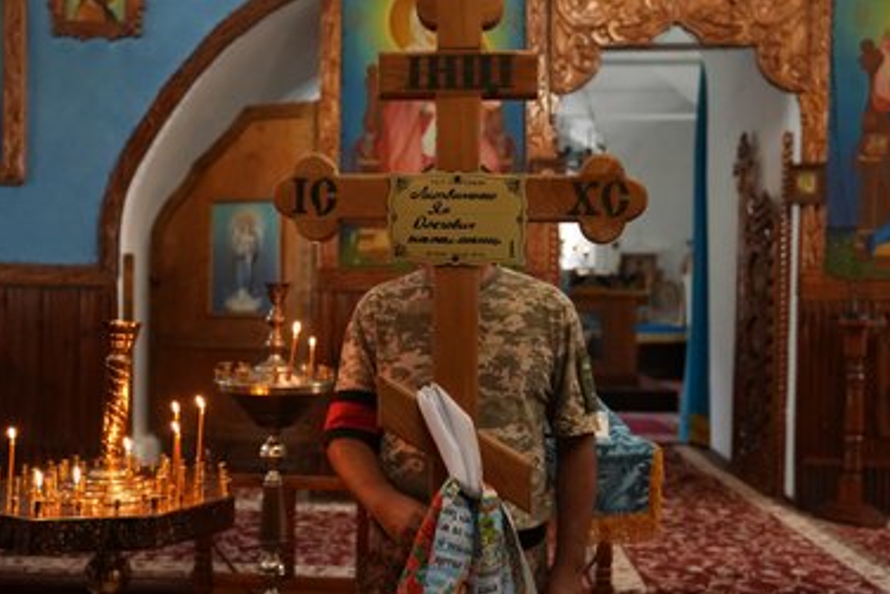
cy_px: 314
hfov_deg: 57.2
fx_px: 816
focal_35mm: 33
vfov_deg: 40.0
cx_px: 440
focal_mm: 31
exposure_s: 1/125
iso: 10000
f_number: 2.8
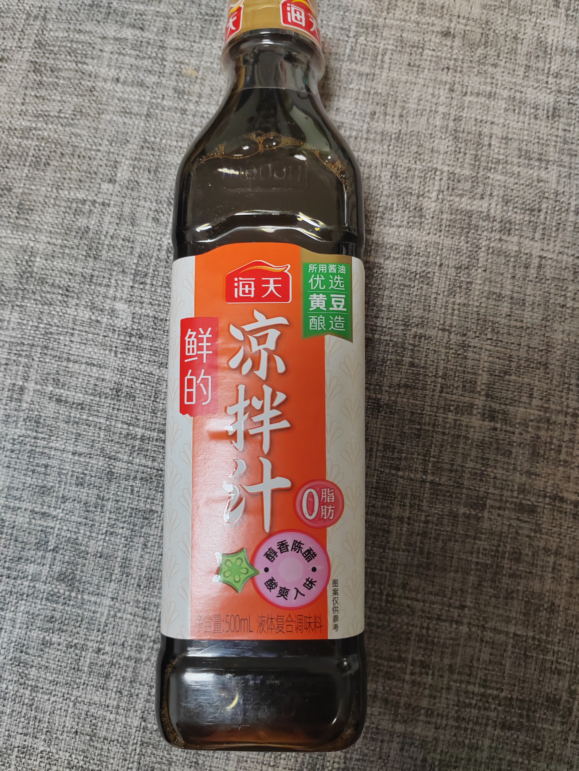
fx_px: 602
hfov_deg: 51.4
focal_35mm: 27
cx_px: 290
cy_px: 386
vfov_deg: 65.3
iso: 1250
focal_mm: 5.52
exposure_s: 1/50
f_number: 1.9
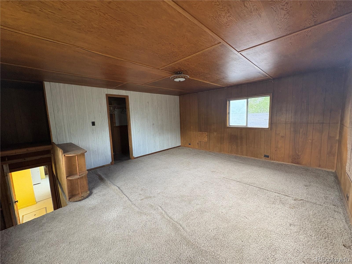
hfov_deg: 102.1
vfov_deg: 85.7
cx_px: 176
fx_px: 142
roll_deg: +2.4
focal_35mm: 14
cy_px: 132
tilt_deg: -6.3
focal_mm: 2.22
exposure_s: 1/62
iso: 200
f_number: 2.2
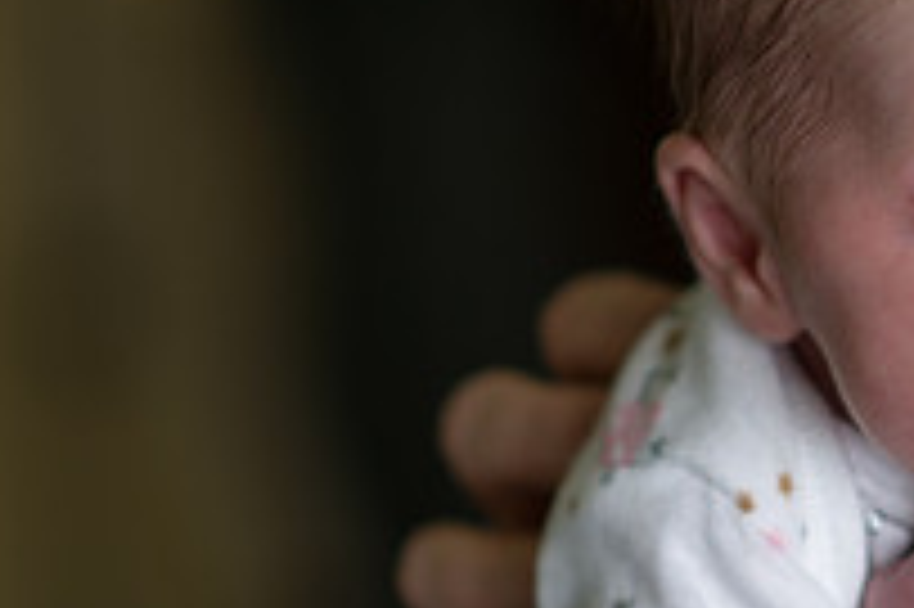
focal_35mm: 243
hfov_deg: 8.4
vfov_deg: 5.6
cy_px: 263
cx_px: 1184
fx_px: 6164
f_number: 2.2
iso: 100
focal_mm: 85
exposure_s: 1/125
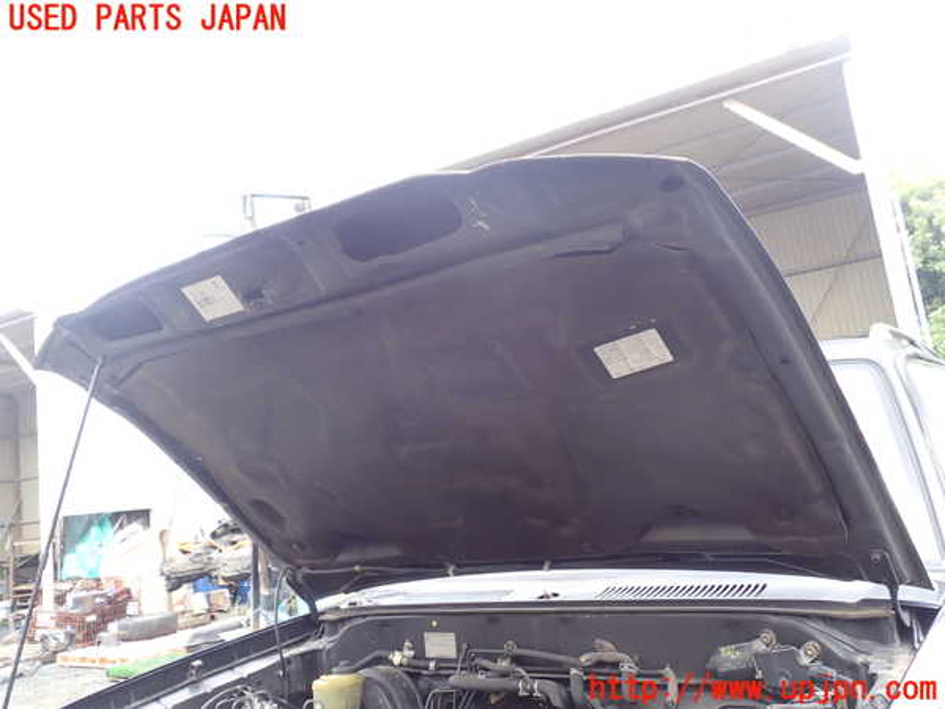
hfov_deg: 60.0
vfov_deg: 46.8
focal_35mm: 30
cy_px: 354
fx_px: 819
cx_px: 472
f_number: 3.2
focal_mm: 5.4
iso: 100
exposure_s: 1/80
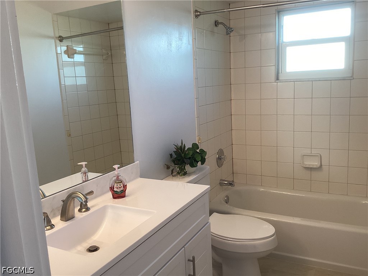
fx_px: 330
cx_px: 184
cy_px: 138
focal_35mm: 31
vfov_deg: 45.4
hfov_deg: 58.4
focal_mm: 3.3
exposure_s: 1/60
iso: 64
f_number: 2.4
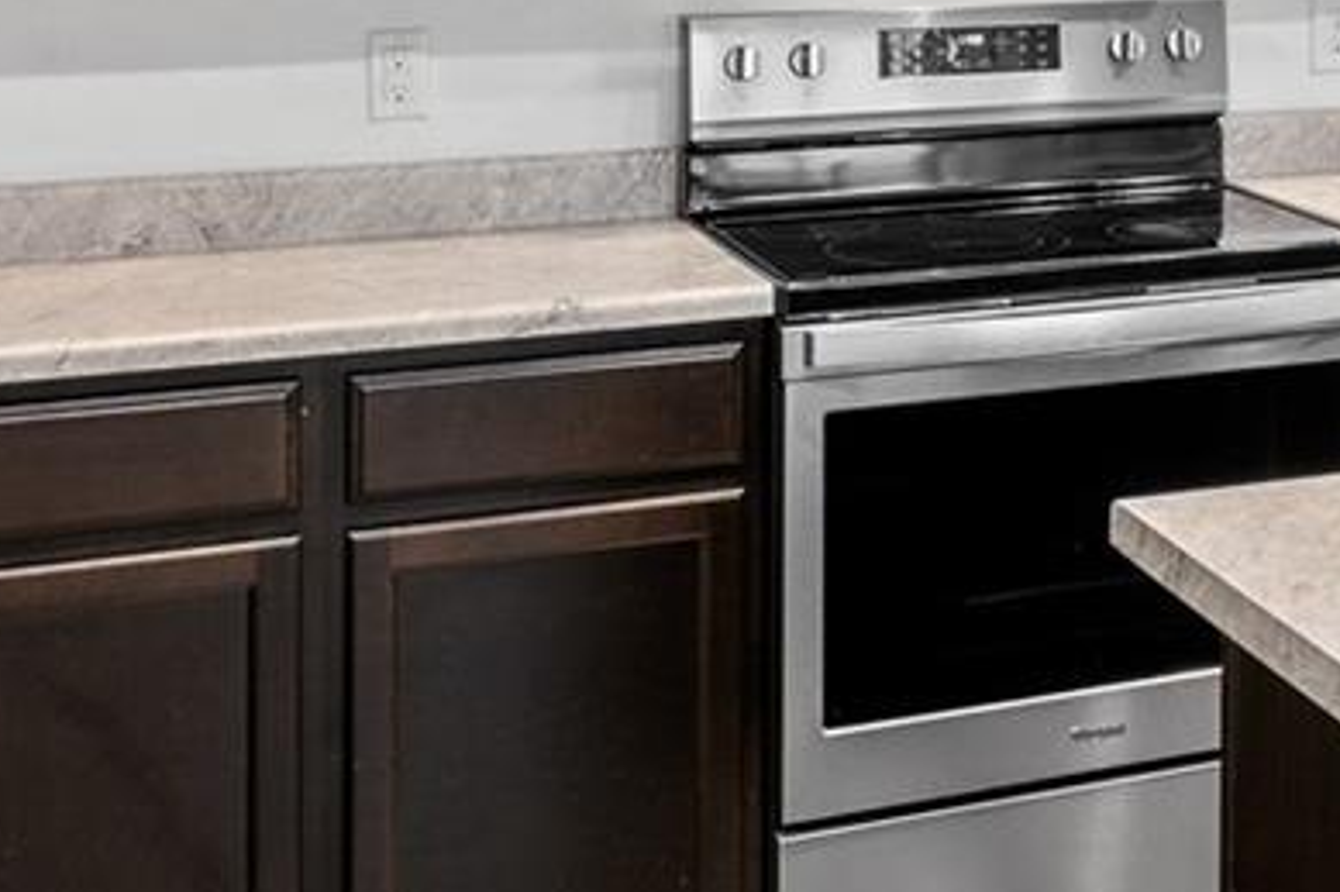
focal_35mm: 70
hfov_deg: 26.2
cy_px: -169
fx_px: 2604
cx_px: 1543
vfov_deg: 18.5
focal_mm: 17
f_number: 8
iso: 125
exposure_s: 1
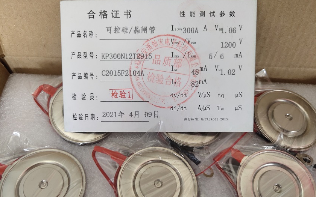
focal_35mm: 31
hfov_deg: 61.2
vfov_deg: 40.5
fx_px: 267
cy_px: 109
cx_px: 157
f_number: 1.8
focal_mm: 4.27
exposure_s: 1/50
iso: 252
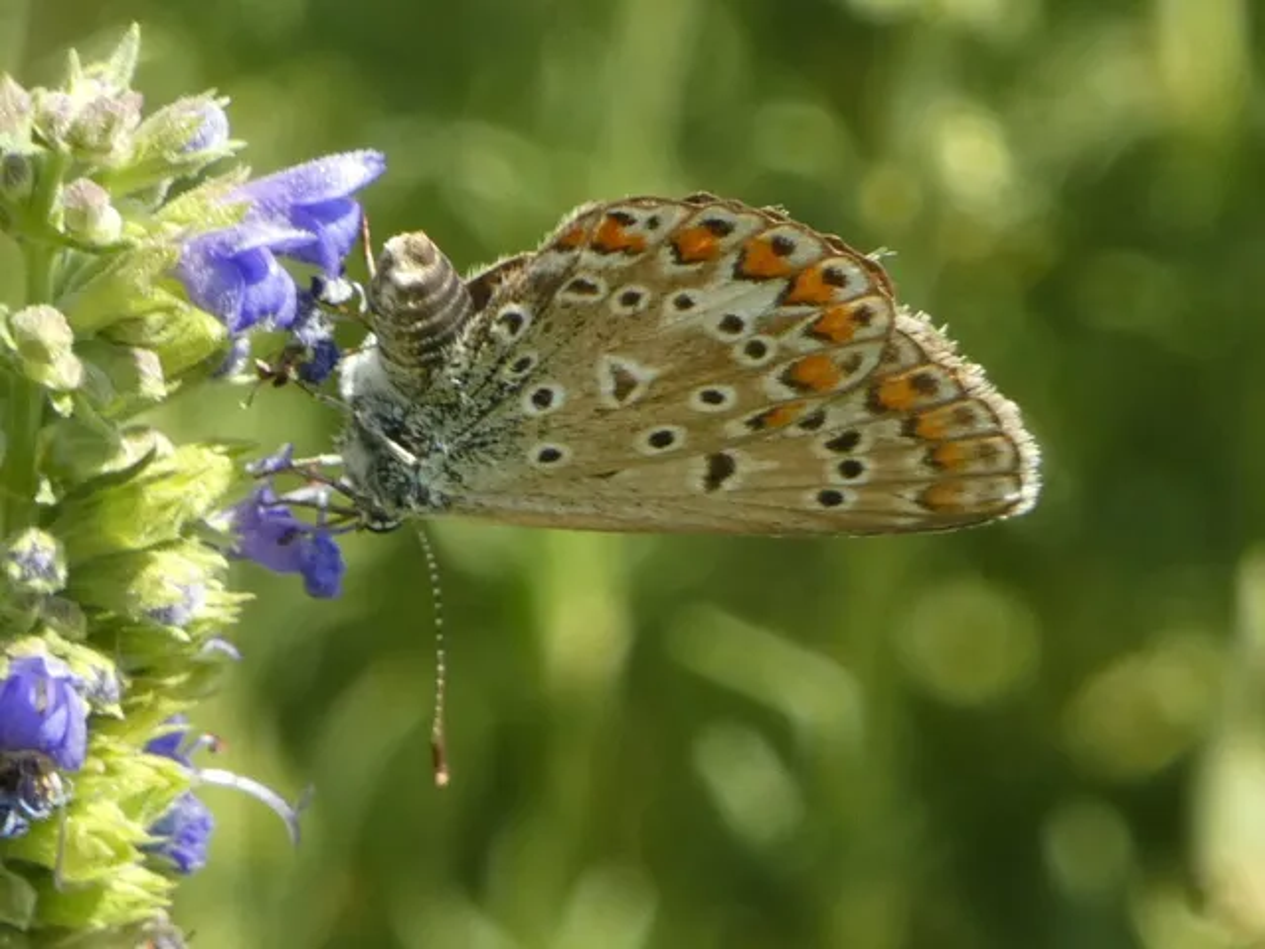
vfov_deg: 3.0
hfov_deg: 4.0
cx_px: 632
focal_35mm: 500
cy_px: 474
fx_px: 18272
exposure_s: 1/100
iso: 160
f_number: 5.6
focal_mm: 89.5
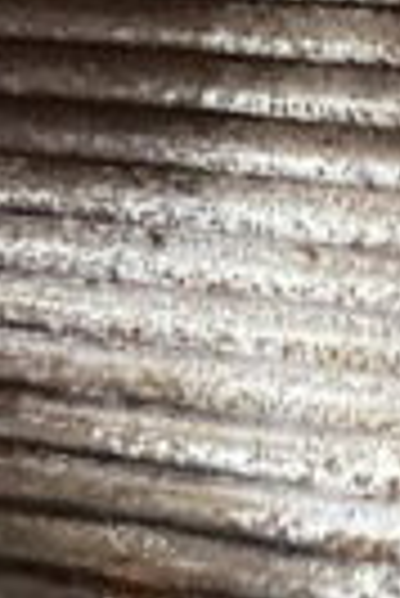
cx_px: -360
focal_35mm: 165
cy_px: -627
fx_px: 2743
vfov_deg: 11.2
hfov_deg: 8.0
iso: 800
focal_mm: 4.25
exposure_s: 1/30
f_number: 1.8
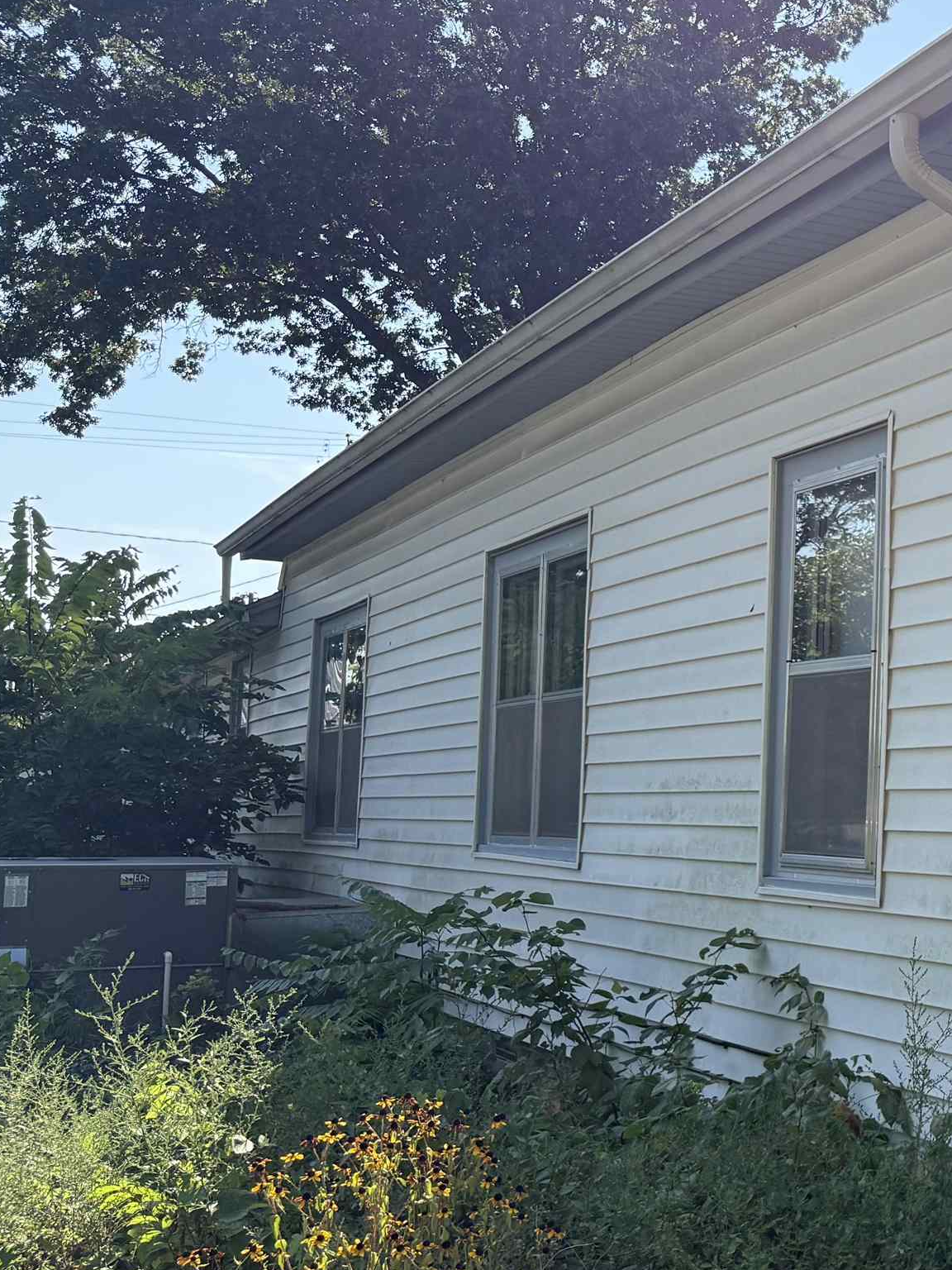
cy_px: 656
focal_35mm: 48
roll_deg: -0.6
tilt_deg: +5.2
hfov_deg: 25.9
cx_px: 1237
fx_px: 1760
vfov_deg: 39.7
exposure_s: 1/2907
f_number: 1.78
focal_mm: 6.76
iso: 100
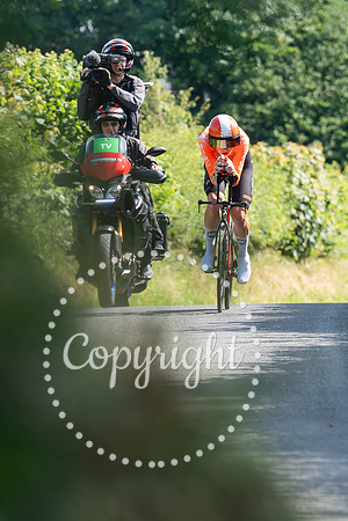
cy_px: 327
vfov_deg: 4.3
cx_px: 245
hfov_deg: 2.8
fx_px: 7000
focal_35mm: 483
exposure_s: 1/1000
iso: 400
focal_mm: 178
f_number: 3.5
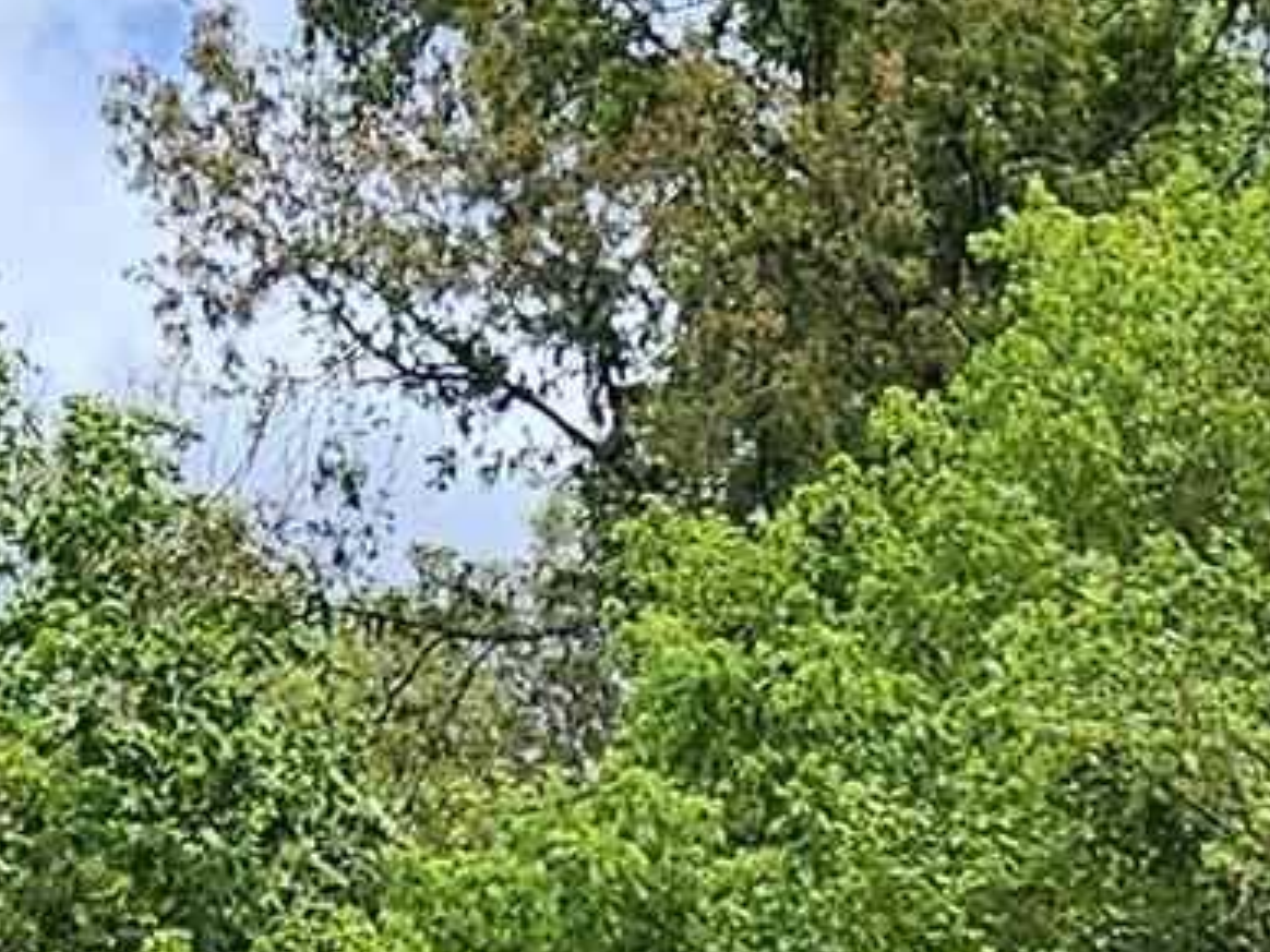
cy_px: 2352
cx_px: 1489
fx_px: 3779
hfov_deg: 18.2
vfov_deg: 11.6
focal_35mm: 103
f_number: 2.2
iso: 50
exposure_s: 1/1070
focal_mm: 2.2
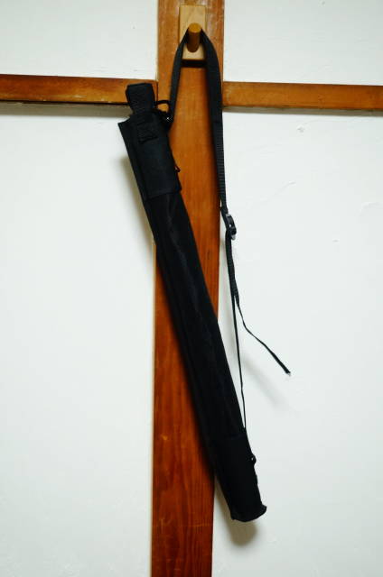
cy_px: 288
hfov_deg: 29.7
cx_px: 192
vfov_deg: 43.7
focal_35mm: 45
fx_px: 721
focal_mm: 30
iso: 1600
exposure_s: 1/15
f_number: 4.5
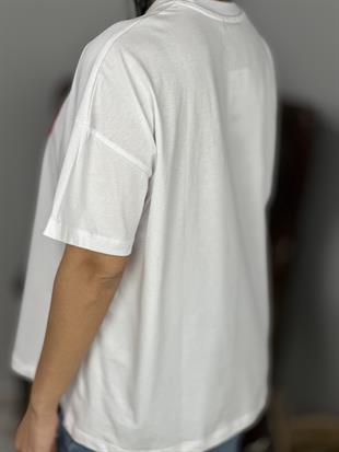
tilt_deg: -18.5
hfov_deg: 19.1
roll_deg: -2.1
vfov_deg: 25.3
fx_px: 1005
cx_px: 170
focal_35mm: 77
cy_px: 226
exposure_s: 1/100
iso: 64
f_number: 2.8
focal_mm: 9
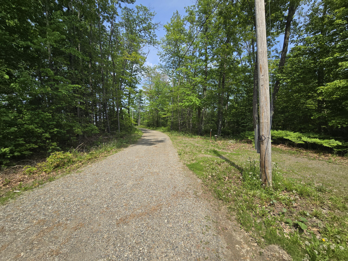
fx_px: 131
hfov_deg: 106.2
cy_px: 130
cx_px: 174
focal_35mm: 13
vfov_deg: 89.9
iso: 50
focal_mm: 2.2
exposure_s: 1/1632
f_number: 2.2
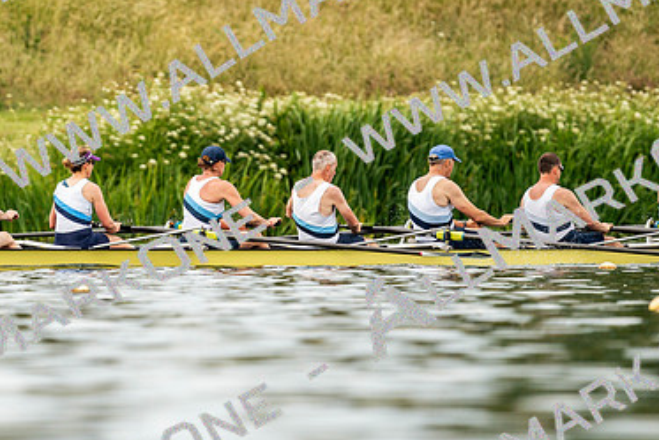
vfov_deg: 1.5
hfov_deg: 2.2
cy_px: 193
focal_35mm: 934
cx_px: 214
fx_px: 17103
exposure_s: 1/2000
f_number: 6.3
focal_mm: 600
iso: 500
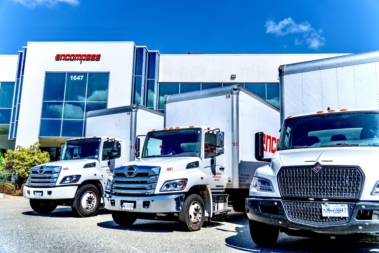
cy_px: 126
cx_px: 190
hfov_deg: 59.5
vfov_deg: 41.7
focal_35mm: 32
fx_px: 332
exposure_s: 1/1600
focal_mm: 21
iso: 50
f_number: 2.8
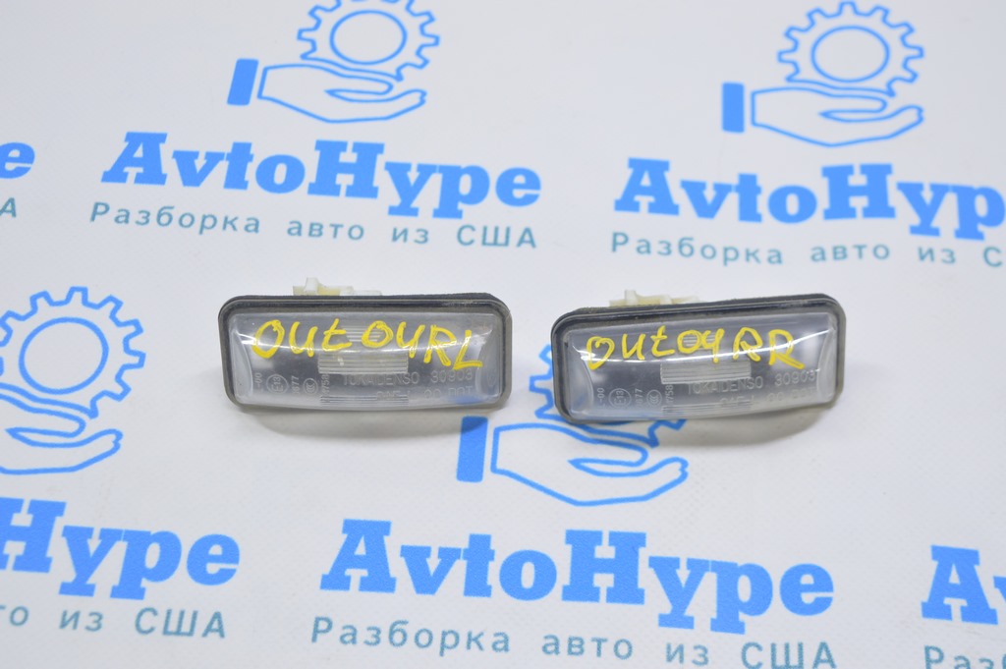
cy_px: 334
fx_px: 1675
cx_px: 503
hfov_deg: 33.4
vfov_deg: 22.6
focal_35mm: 60
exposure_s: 1/20
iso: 400
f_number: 5.6
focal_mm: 40
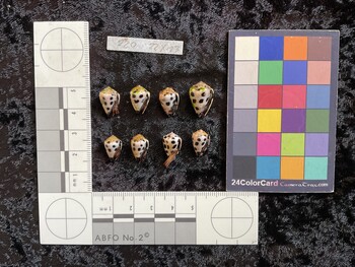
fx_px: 298
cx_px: 178
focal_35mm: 29
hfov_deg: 61.6
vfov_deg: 48.3
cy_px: 134
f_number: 1.8
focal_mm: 3
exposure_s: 1/100
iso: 64
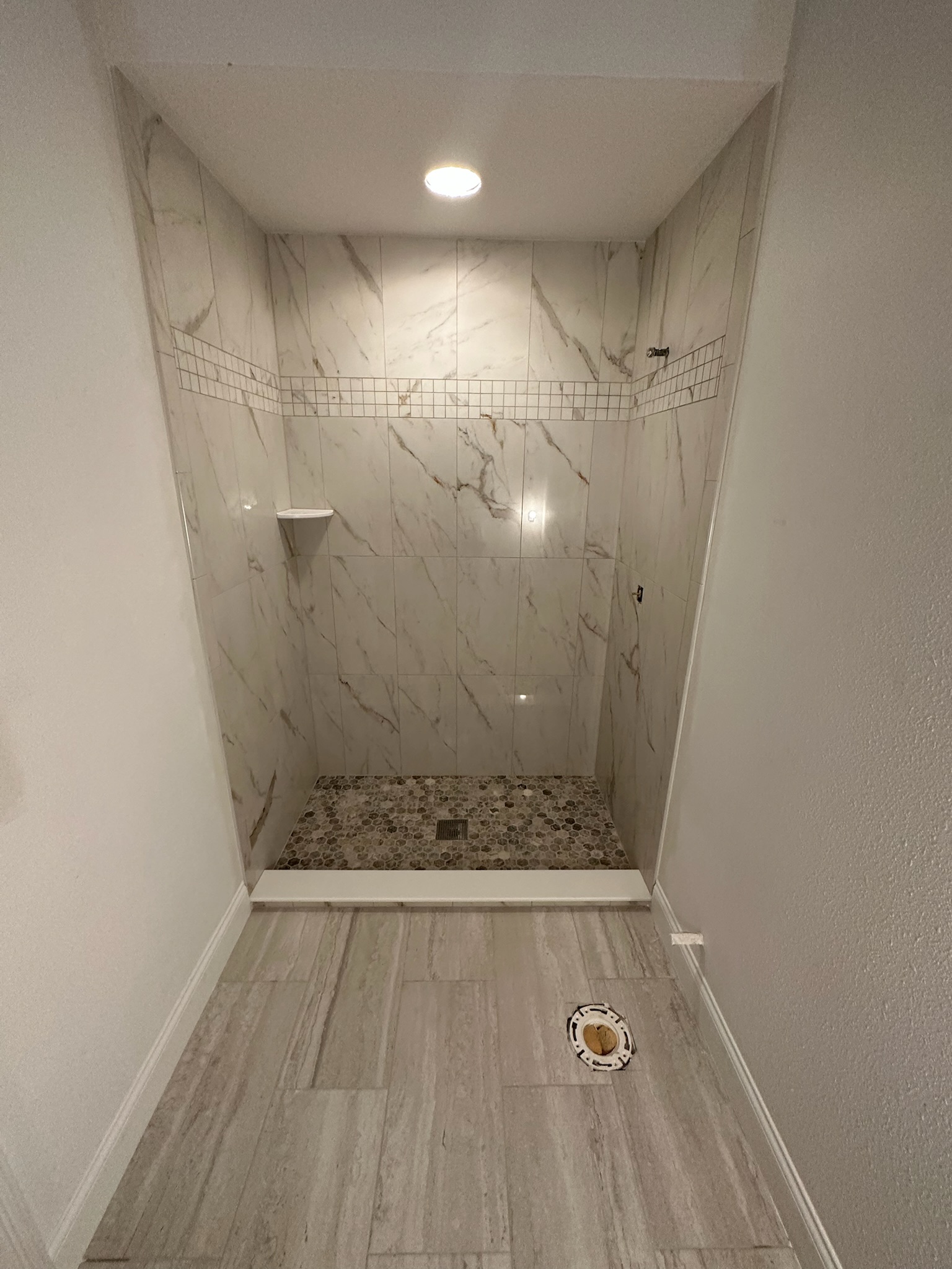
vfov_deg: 102.1
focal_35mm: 14
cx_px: 476
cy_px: 634
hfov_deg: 85.7
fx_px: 513
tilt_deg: -19.0
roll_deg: -1.5
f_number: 2.2
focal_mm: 2.22
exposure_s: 1/60
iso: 250
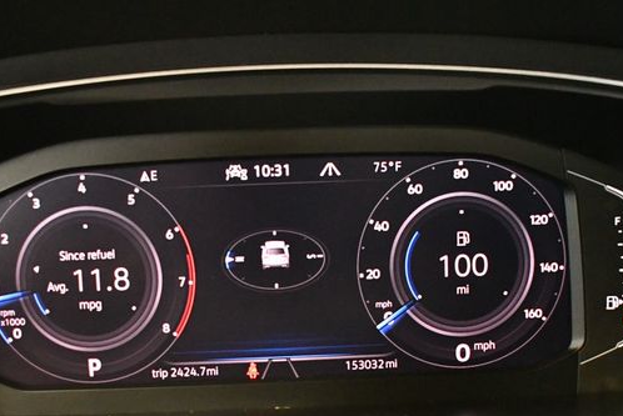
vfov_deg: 25.1
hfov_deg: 36.8
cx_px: 276
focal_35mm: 54
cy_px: 247
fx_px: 935
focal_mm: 21
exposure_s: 1/60
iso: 8000
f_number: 3.8
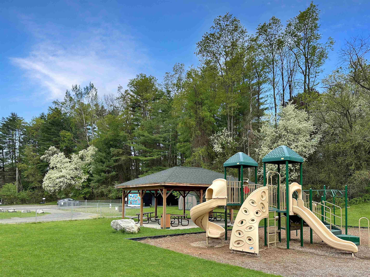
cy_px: 138
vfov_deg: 56.8
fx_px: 257
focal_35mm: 24
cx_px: 185
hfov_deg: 71.6
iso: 80
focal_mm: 6.86
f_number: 1.78
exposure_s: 1/1453
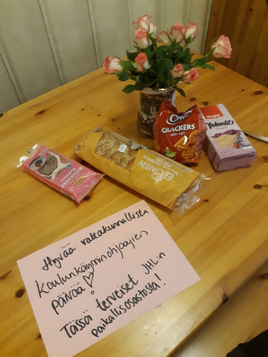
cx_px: 134
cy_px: 178
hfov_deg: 51.4
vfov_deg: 65.3
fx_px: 279
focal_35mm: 27
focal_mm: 3.71
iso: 250
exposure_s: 1/25
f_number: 1.7
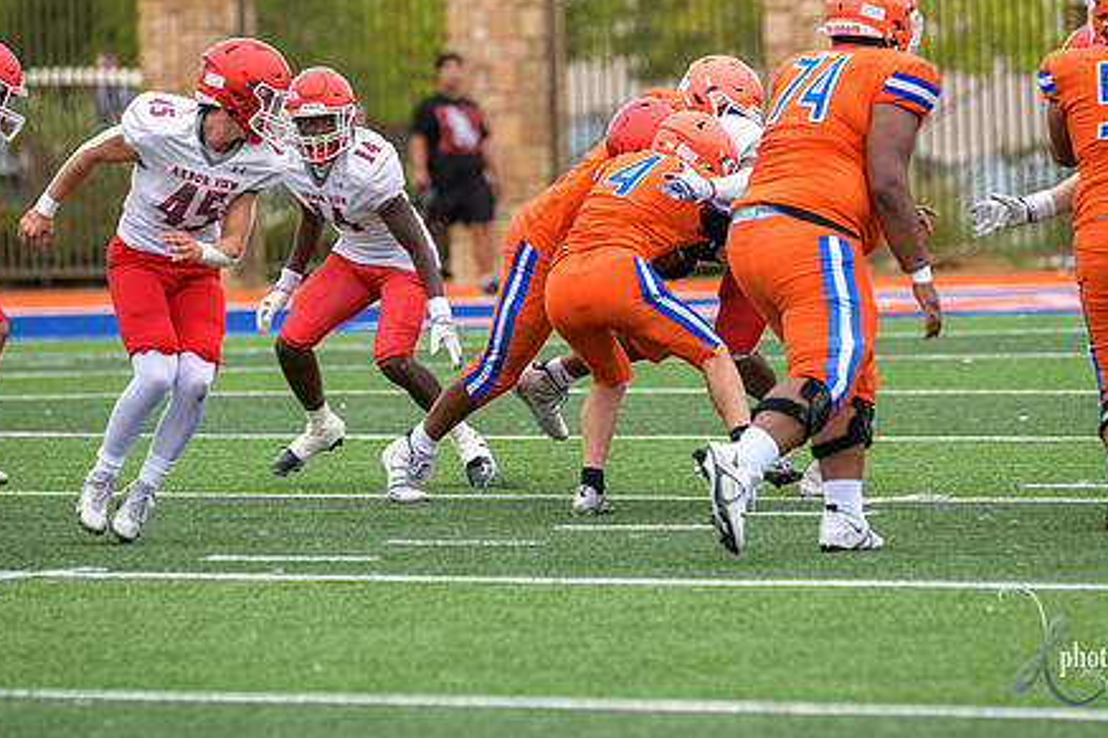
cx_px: 535
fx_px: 10214
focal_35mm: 332
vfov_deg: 4.1
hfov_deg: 6.2
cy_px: 280
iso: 560
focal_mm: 250
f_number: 3.5
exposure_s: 1/1000
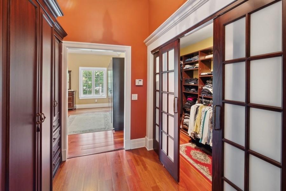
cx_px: 143
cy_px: 96
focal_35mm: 15
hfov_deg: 100.4
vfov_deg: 77.3
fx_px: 119
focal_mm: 10
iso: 320
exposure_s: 1.4
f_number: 8
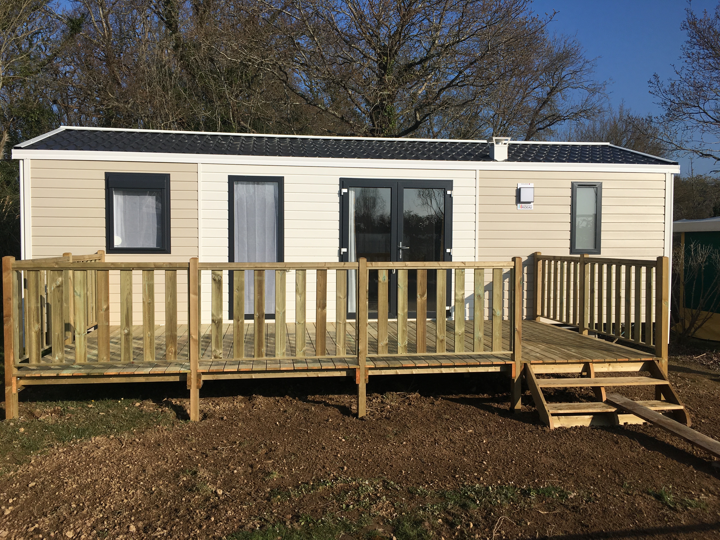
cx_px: 360
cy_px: 270
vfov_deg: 48.2
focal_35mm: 29
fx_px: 603
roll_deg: +0.3
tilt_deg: -1.9
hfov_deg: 61.7
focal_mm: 4.15
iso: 25
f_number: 2.2
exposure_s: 1/3077
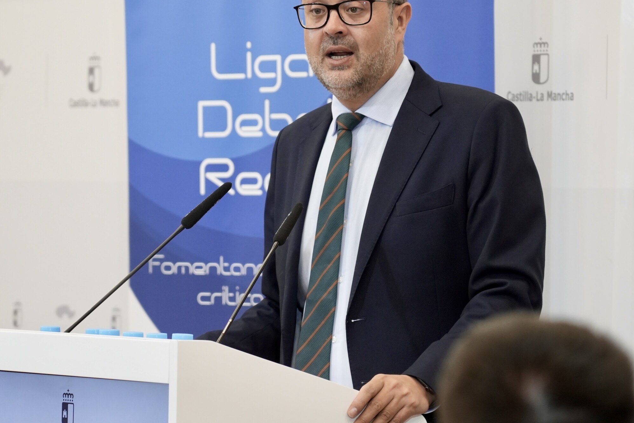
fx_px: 3557
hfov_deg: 10.2
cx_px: 280
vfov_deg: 6.8
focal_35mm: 202
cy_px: 174
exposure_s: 1/160
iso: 1250
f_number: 4
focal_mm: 105
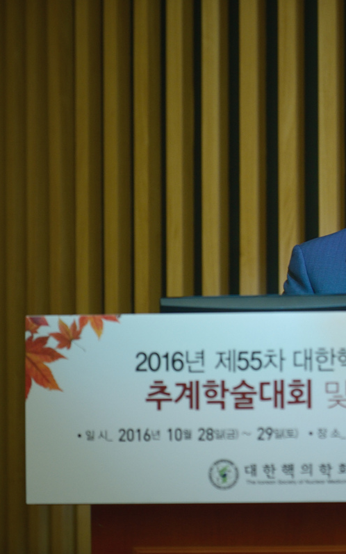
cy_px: 277
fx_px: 4633
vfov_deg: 6.8
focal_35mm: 307
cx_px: 301
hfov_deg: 4.3
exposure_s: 1/160
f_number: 3.2
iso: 800
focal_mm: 200
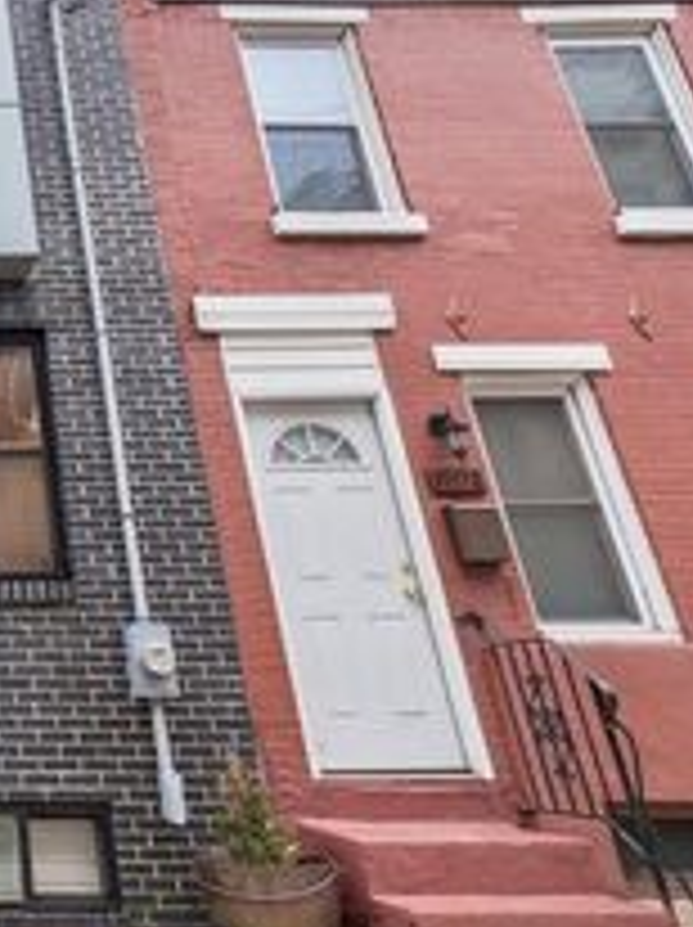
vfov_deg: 51.0
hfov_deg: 30.8
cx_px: -230
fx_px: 936
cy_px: 263
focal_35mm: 35
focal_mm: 10
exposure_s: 1/18
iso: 250
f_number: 8
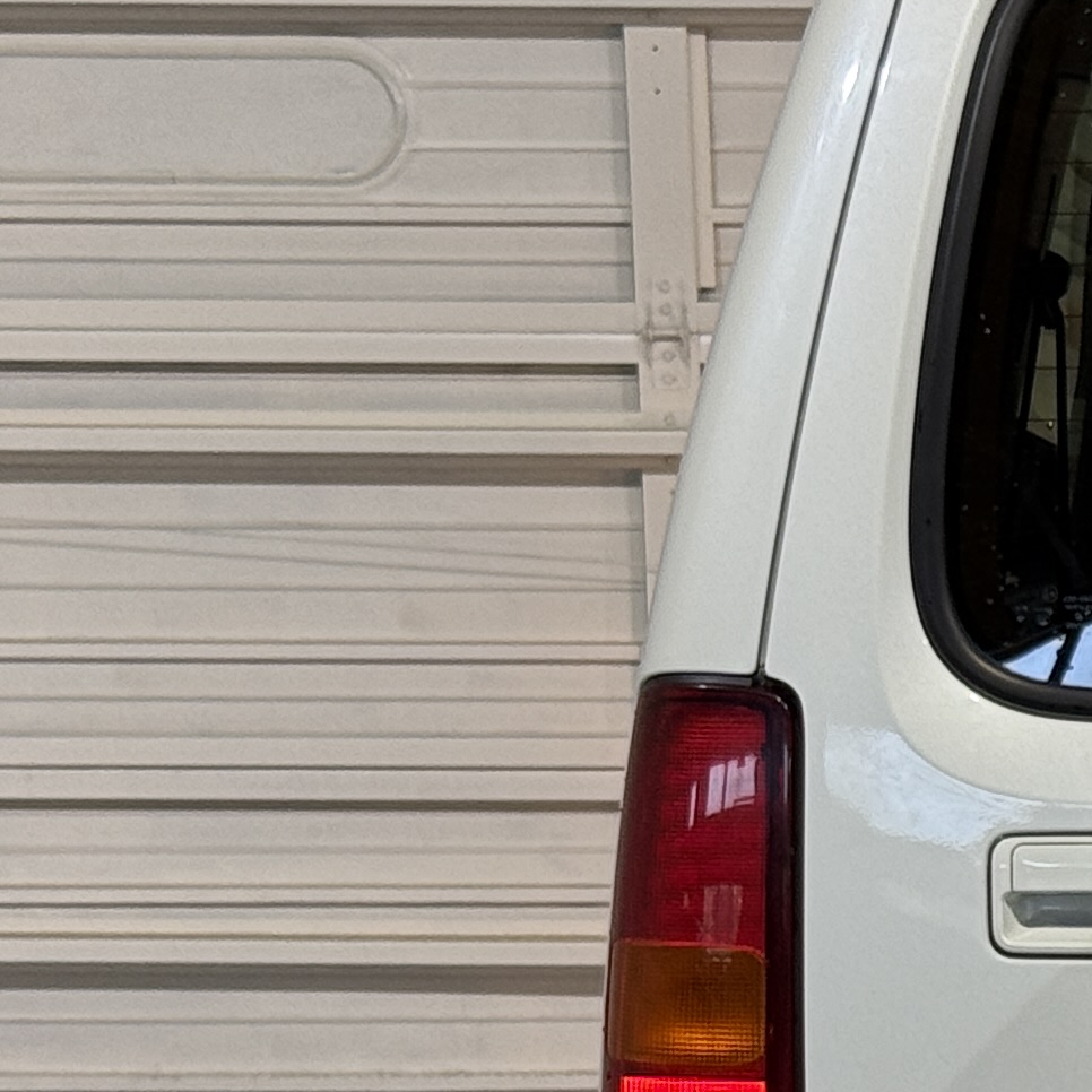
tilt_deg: -9.2
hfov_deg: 9.5
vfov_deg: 9.8
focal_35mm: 177
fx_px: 6317
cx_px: 1827
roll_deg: +0.3
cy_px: 1158
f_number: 1.78
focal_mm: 6.76
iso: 64
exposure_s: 1/60
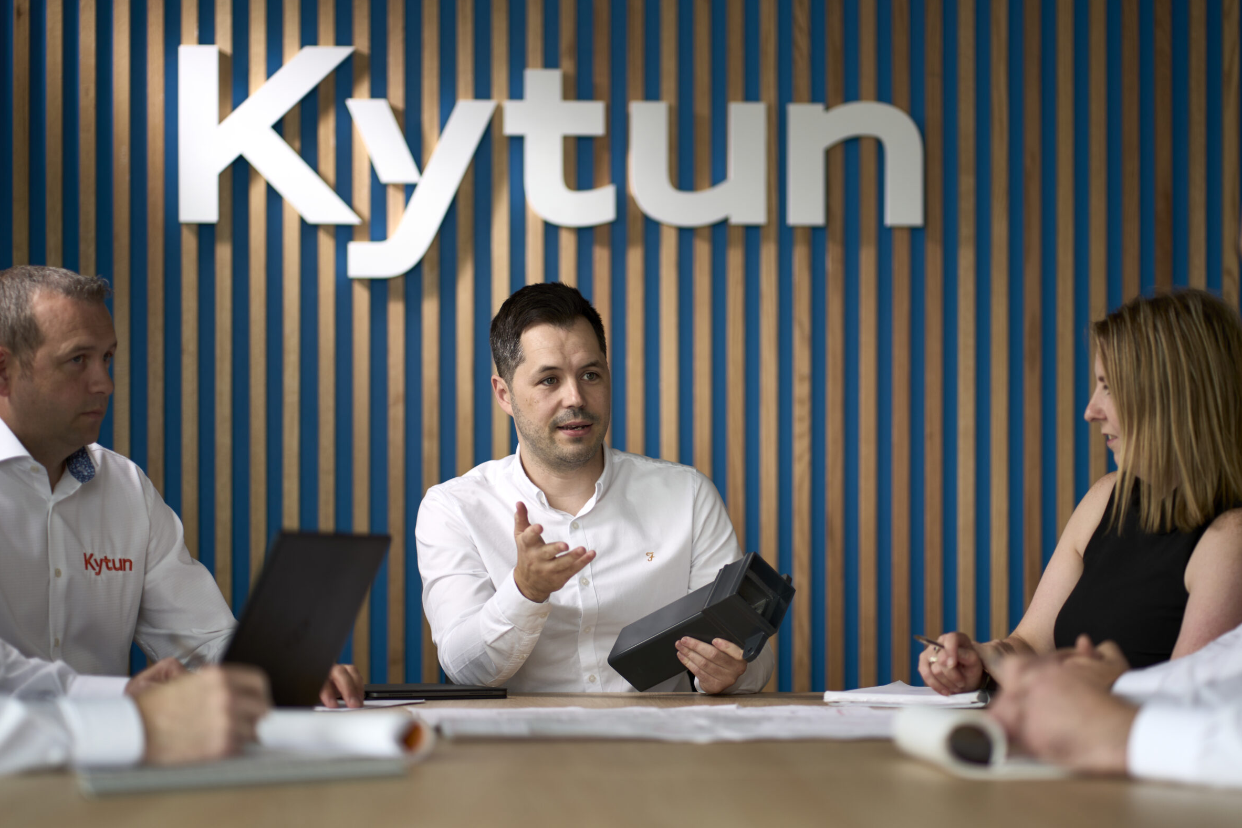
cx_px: 662
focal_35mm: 92
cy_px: 407
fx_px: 3174
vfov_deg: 14.9
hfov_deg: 22.1
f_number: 1.8
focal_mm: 85
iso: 100
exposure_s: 1/200
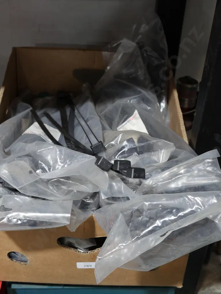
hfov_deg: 27.1
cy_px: 147
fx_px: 459
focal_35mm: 54
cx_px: 110
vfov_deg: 35.5
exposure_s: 1/60
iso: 1250
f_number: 5.3
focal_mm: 27
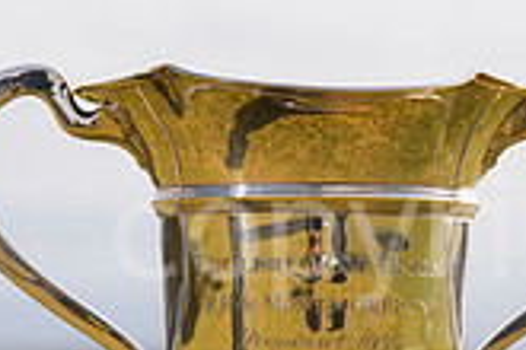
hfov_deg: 4.0
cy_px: 434
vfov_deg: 2.7
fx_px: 7451
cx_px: 532
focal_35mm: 510
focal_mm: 145
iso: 125
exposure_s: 1/160
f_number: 10
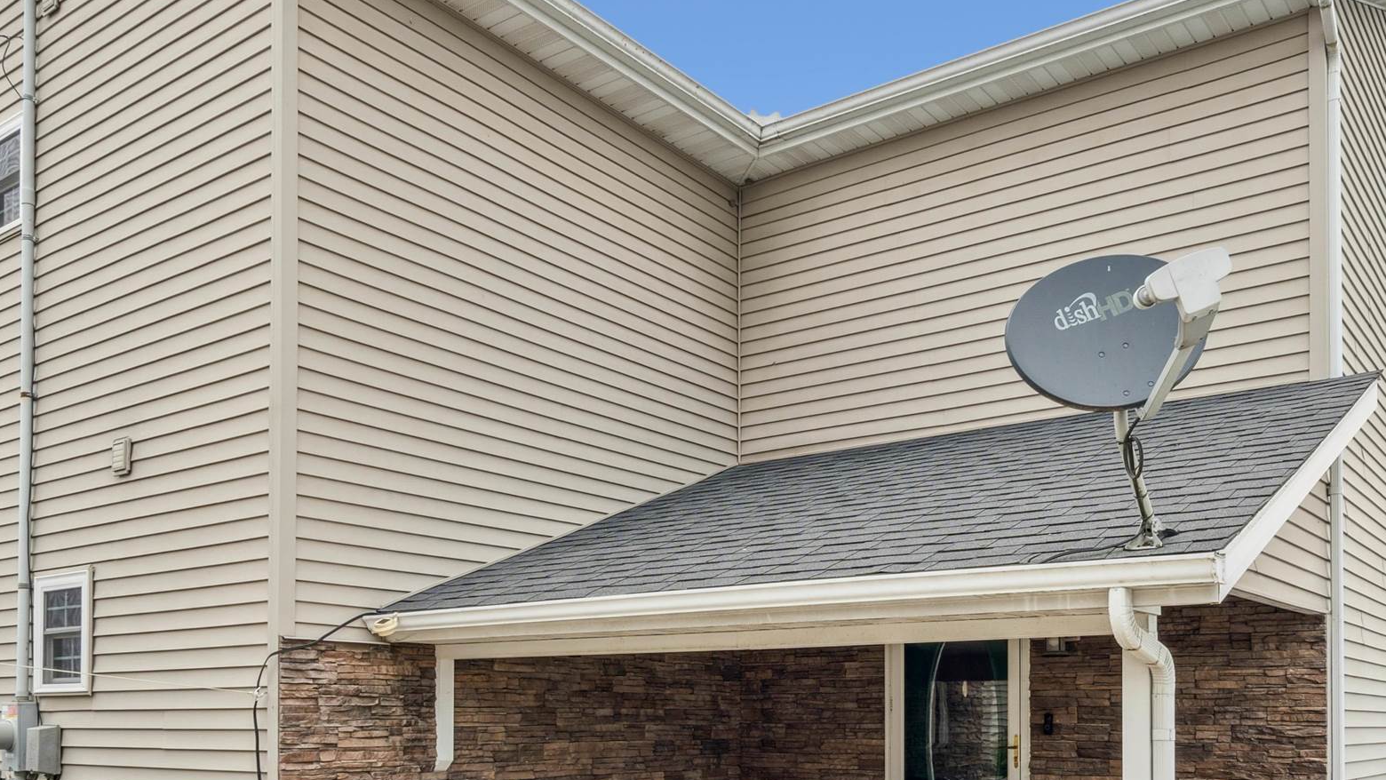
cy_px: 721
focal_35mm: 33
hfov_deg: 59.4
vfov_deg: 33.5
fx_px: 1213
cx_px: 765
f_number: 10
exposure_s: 1/125
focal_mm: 16
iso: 250
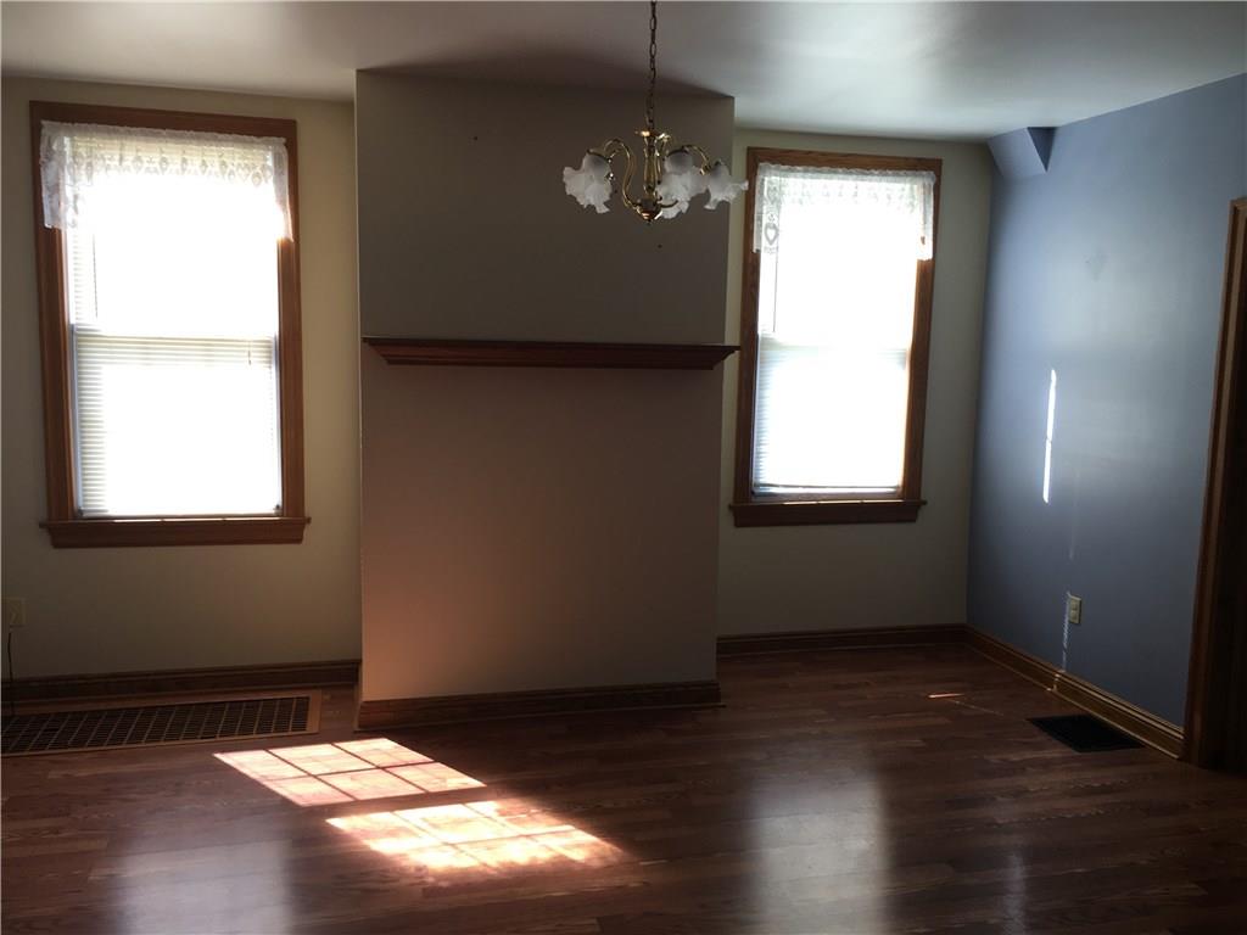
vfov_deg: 48.2
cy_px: 468
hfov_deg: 61.7
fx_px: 1045
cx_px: 624
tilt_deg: -8.2
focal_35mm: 29
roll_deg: -1.3
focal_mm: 4.15
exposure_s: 1/60
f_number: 2.2
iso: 32
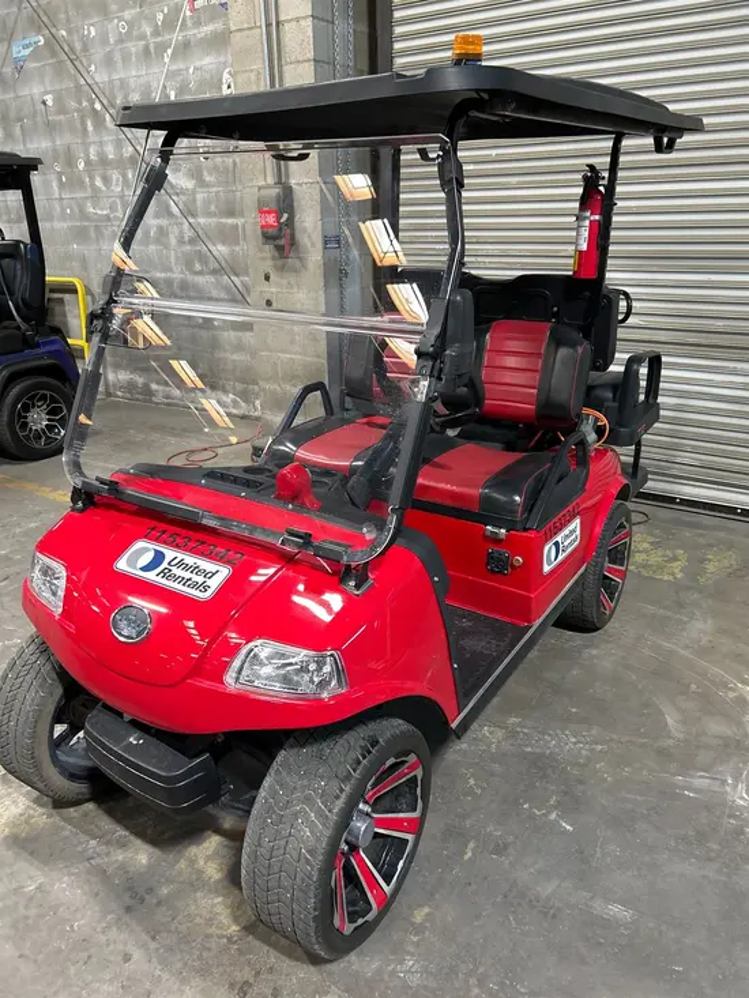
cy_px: 499
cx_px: 374
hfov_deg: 53.1
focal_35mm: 26
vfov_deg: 67.3
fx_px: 750
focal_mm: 5.7
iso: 250
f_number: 1.5
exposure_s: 1/60
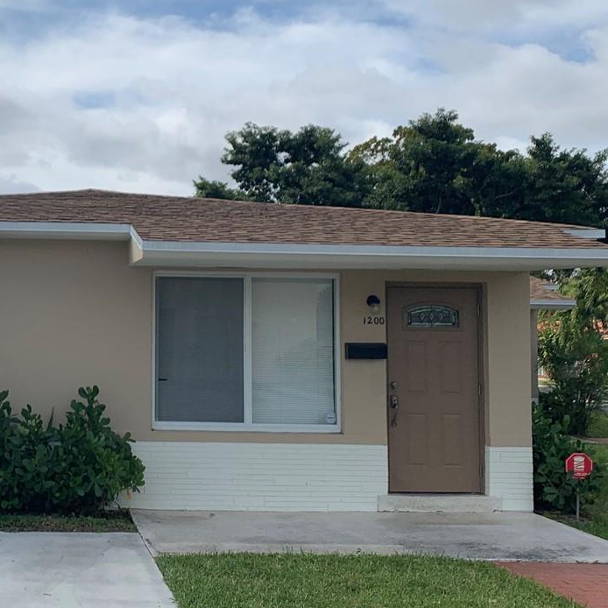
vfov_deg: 32.2
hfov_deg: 30.8
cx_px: 67
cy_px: 284
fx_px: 1053
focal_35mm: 53
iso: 25
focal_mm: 4.25
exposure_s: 1/3650
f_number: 1.8
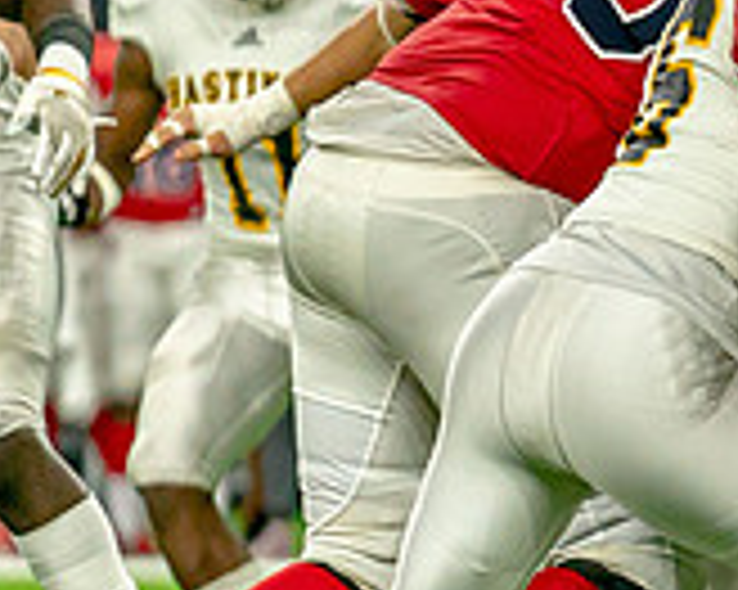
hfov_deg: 2.2
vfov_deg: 1.7
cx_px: 1671
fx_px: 19428
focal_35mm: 890
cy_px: 231
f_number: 2.8
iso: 2000
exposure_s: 1/2000
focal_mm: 200
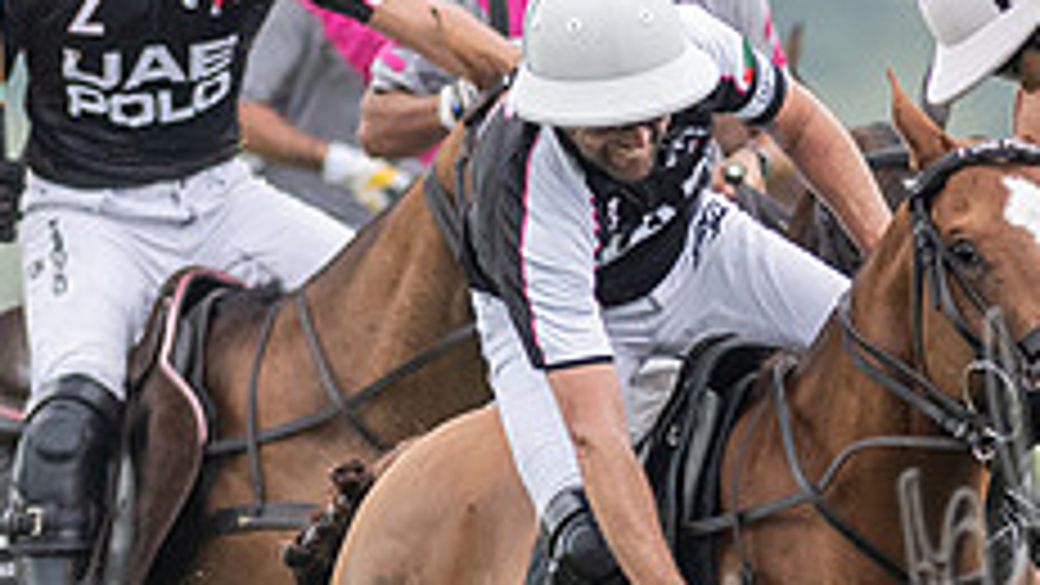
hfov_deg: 1.2
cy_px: 750
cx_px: 1497
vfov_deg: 0.7
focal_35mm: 1731
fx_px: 47741
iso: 640
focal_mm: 300
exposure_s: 1/2500
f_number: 2.8
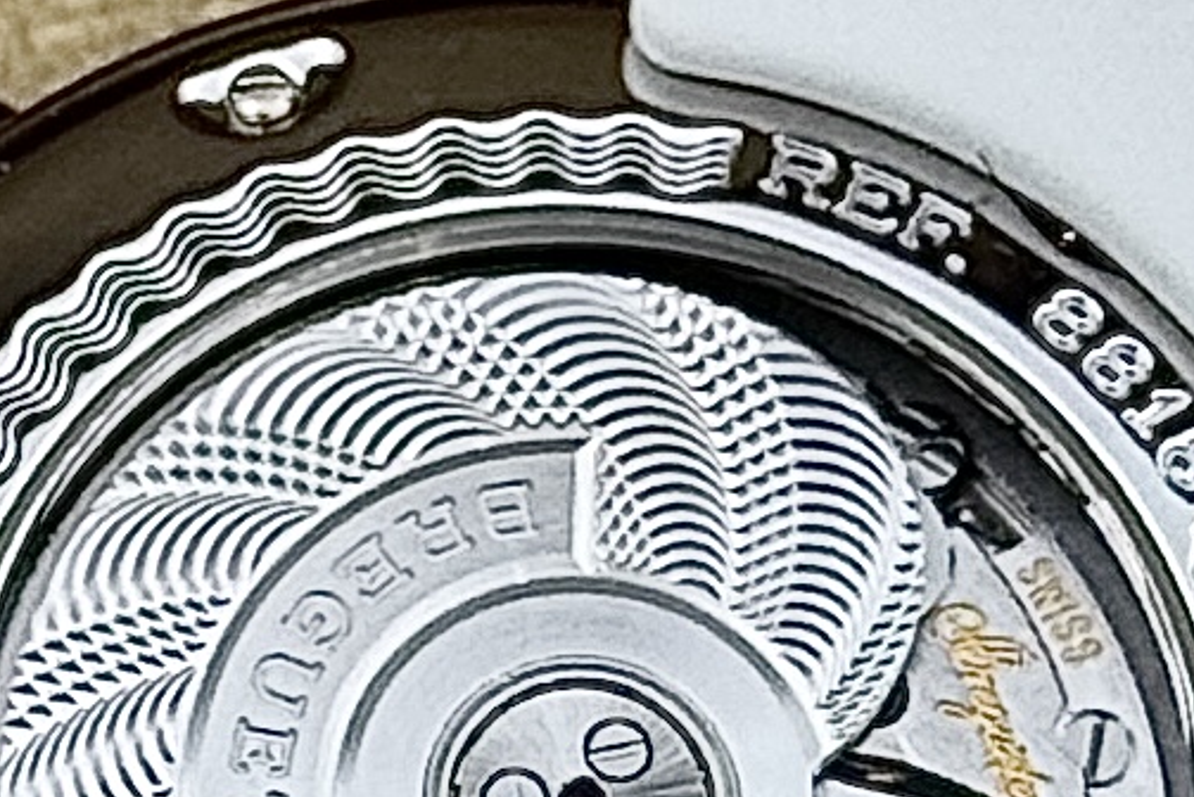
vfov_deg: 6.6
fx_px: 6902
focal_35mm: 208
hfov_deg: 9.9
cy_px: 824
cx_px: 510
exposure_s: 1/178
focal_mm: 6.76
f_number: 1.78
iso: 50
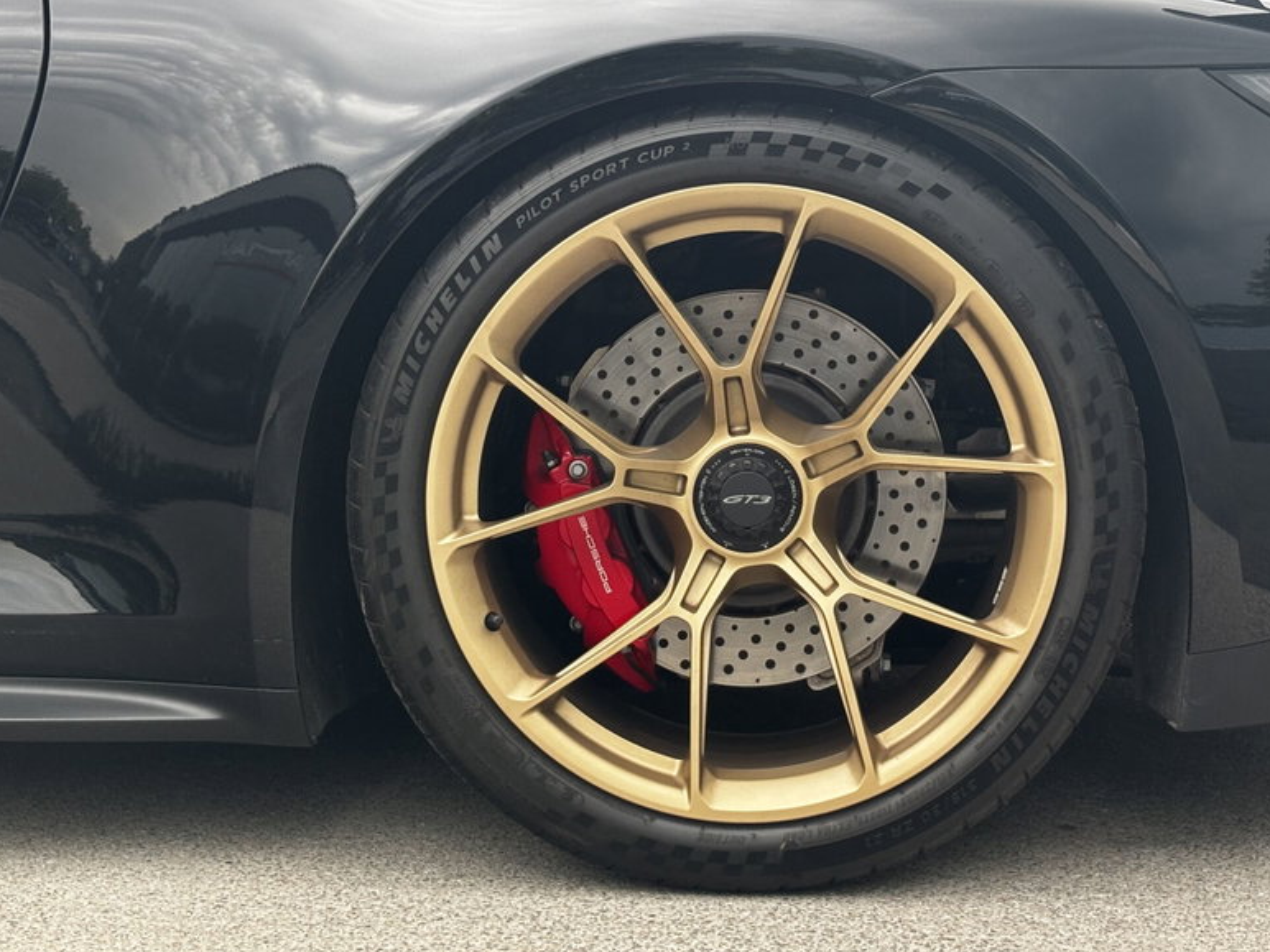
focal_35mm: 69
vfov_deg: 21.3
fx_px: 2531
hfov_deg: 28.1
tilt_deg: -2.1
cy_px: 378
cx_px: 780
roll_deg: -0.8
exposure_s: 1/60
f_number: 1.6
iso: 100
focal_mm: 5.96
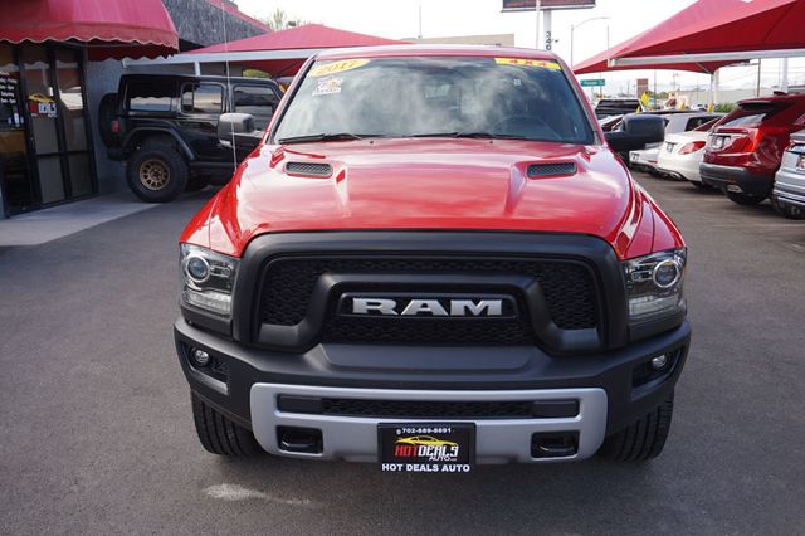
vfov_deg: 39.9
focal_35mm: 33
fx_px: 738
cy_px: 268
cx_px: 402
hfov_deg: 57.2
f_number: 5
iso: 100
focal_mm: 22
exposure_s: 1/80
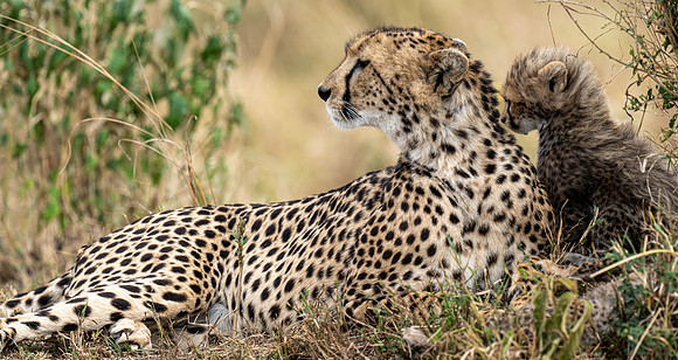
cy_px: 233
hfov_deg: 2.9
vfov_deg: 1.5
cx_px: 401
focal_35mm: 754
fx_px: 13373
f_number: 5.6
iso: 100
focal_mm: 600
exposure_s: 1/250
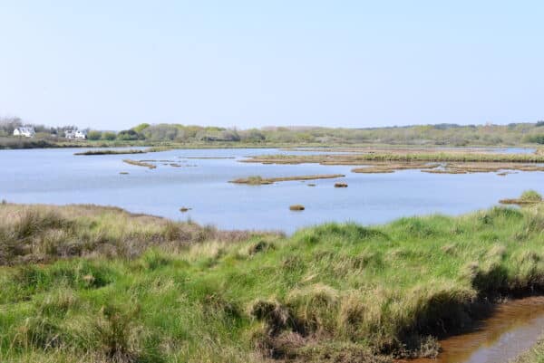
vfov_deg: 27.0
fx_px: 756
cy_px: 182
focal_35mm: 50
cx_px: 272
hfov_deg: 39.6
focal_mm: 50
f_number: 10
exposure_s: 1/60
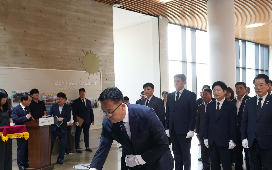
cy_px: 114
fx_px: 304
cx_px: 127
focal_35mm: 41
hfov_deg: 48.2
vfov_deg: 31.0
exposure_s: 1/160
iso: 3200
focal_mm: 30
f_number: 4
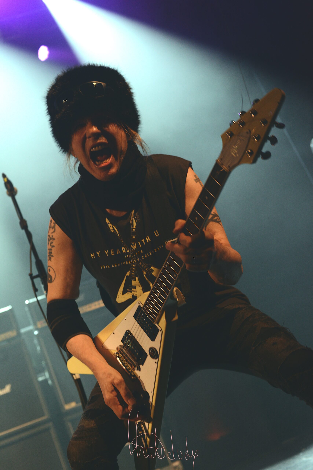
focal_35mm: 50
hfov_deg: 27.0
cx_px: 156
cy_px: 235
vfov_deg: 39.6
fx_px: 652
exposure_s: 1/125
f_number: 5
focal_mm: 50
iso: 1000
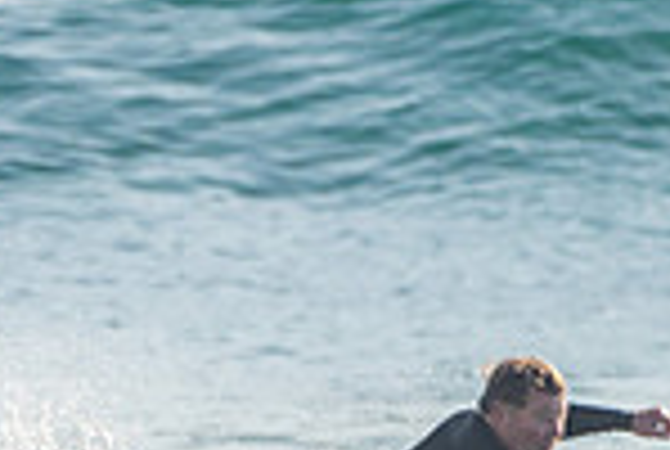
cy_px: 803
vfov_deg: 0.7
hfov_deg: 1.1
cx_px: 517
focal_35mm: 1940
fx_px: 36177
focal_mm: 500
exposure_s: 1/2000
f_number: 5.6
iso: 160
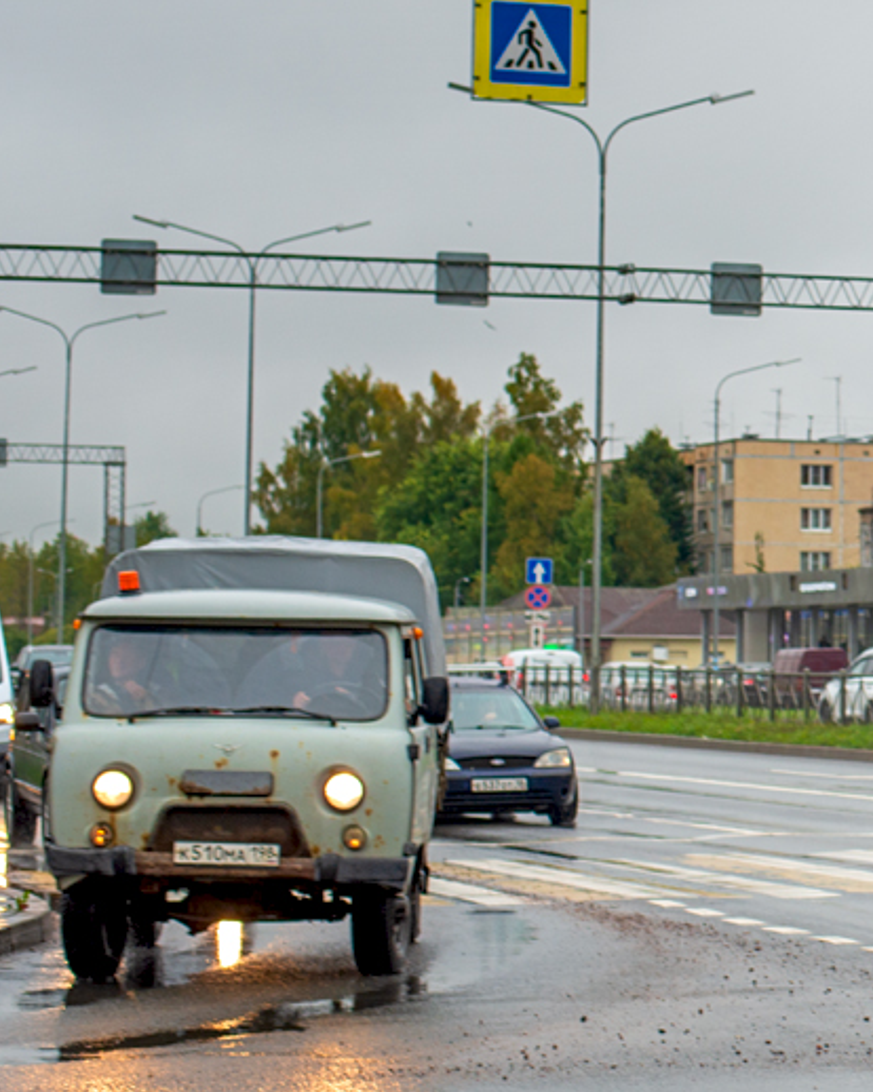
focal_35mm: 136
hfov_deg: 10.7
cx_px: 1554
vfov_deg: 14.2
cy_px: 403
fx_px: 4395
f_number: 5
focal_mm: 50
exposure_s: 1/200
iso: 200
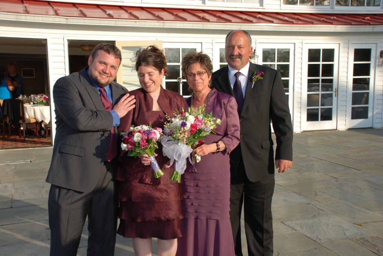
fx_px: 495
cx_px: 192
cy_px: 128
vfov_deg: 29.0
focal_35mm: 46
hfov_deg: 42.3
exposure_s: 1/160
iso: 100
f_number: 6.3
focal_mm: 31
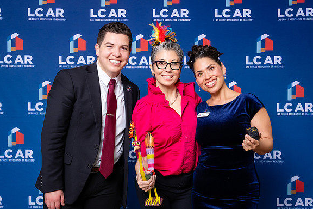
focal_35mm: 58
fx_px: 504
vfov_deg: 23.4
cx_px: 153
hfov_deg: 34.5
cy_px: 105
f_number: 5.6
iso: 500
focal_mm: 55
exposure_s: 1/200
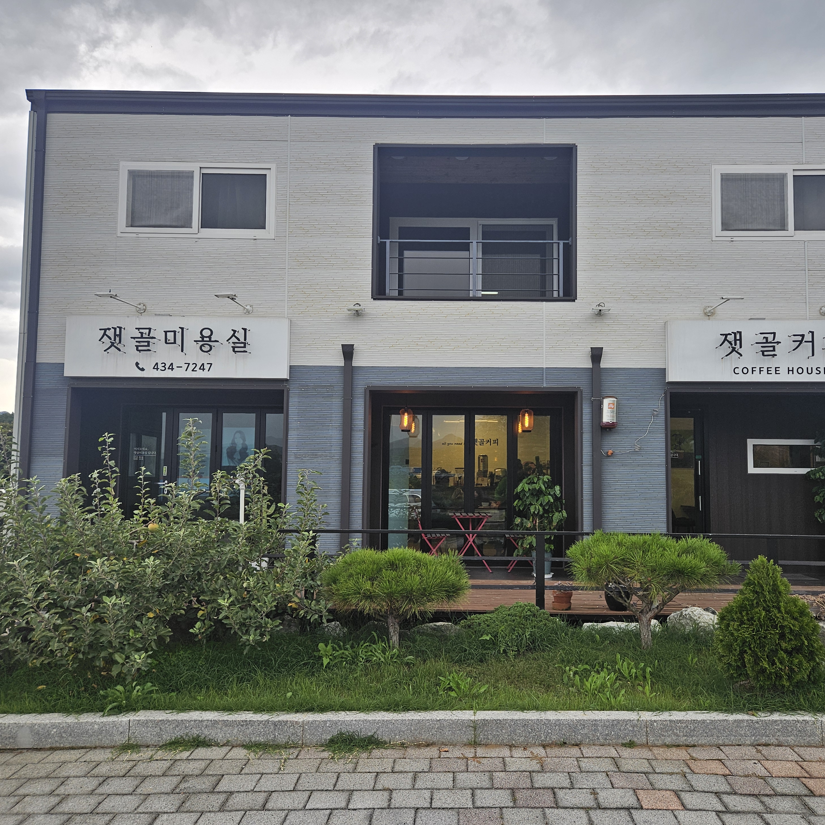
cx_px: 476
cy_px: 420
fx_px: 755
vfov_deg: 57.3
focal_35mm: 28
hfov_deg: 57.0
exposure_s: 1/180
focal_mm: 5.4
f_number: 1.8
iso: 32
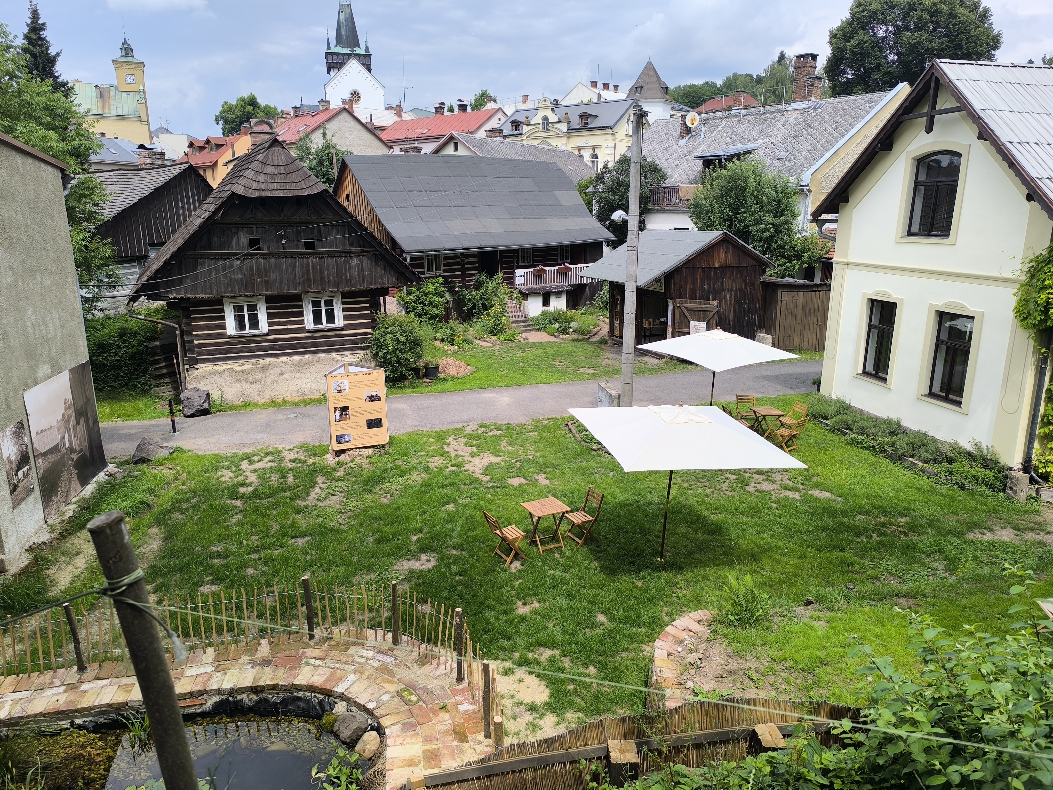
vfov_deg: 58.9
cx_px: 526
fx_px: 700
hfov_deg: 73.9
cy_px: 395
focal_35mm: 23
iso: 50
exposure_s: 1/808
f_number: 1.65
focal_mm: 6.14
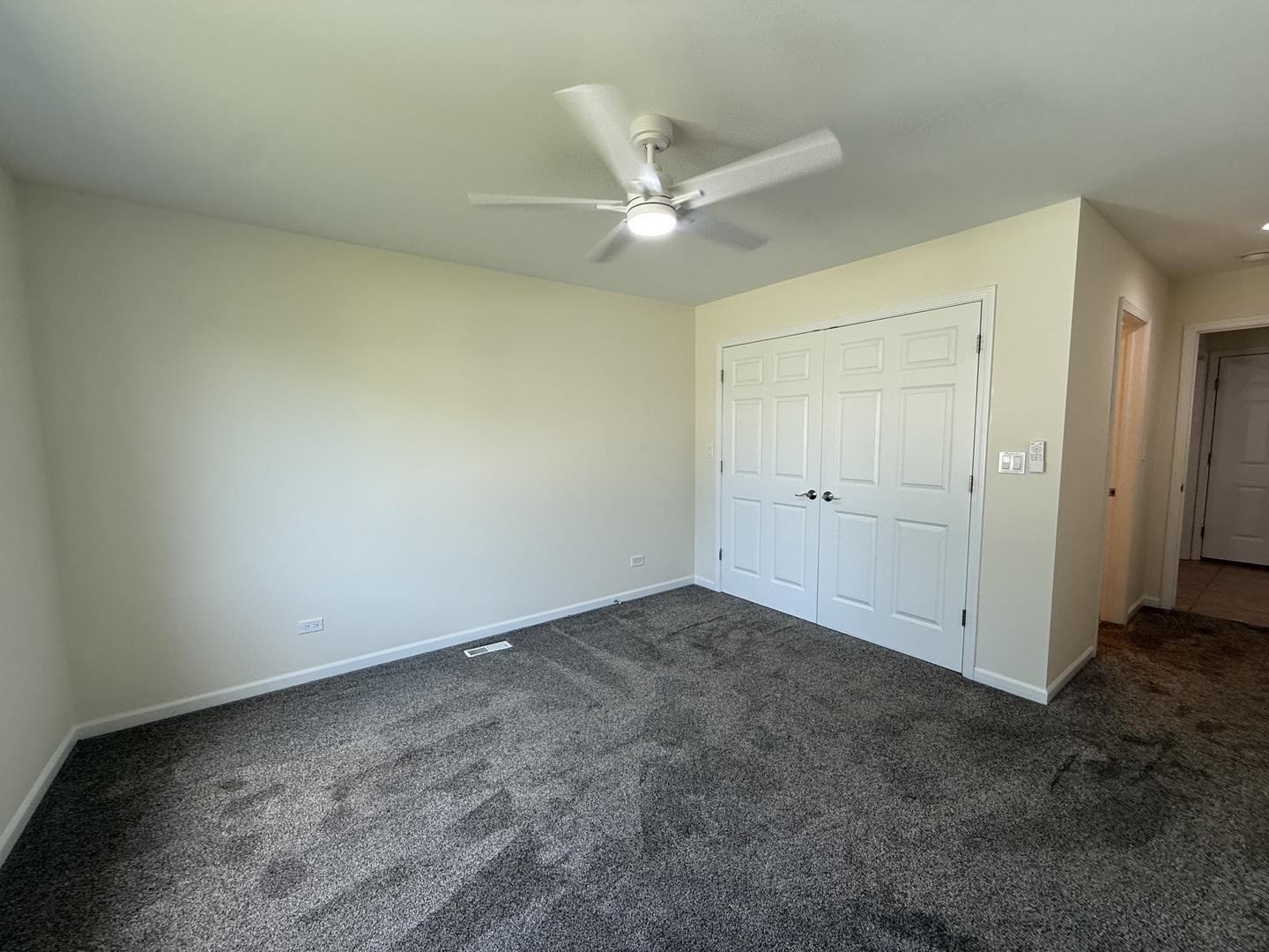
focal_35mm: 14
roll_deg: +0.0
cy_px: 476
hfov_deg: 102.1
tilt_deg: -5.4
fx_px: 513
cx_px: 634
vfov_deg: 85.7
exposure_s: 1/120
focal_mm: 2.22
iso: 100
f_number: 2.2
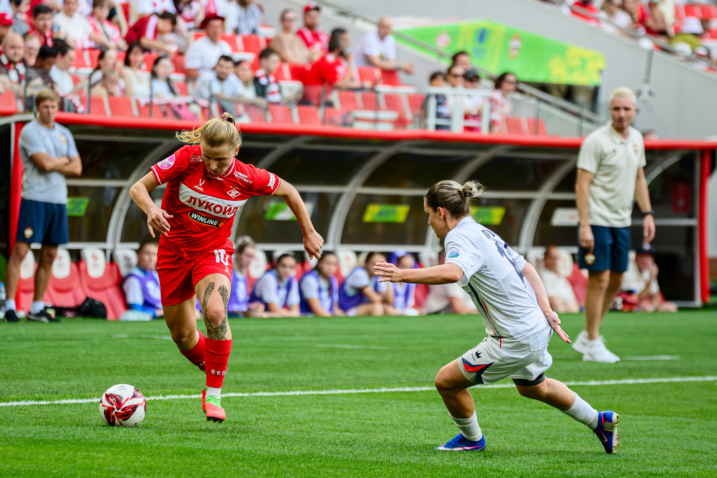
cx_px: 276
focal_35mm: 310
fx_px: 6180
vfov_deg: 4.4
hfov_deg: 6.6
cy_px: 210
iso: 640
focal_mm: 200
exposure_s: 1/4000
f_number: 3.5
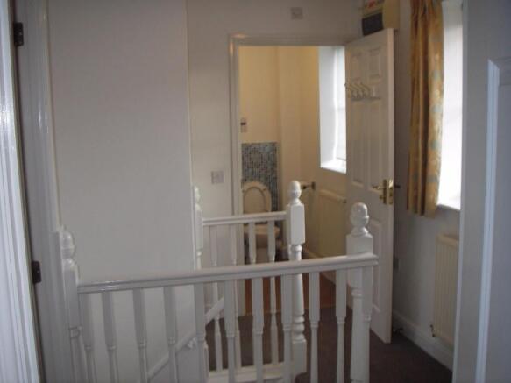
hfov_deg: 49.0
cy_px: 192
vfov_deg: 37.7
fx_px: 561
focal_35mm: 38
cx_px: 256
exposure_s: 1/30
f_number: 3.3
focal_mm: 6.3
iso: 100
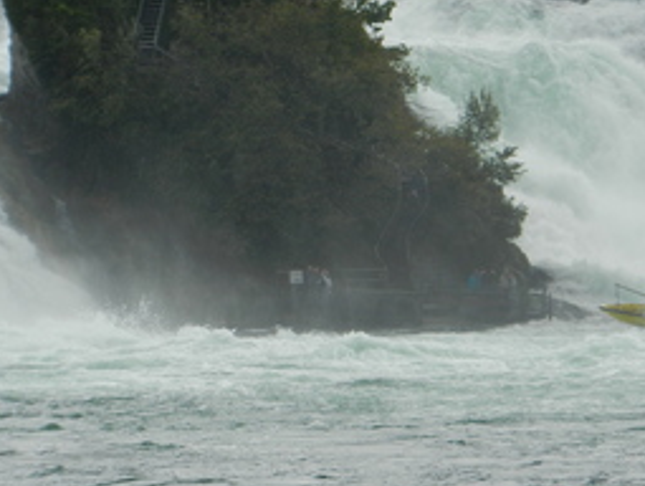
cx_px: 412
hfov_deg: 6.7
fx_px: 5523
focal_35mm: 296
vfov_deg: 5.0
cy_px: 152
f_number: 5.3
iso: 160
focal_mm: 34
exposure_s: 1/400
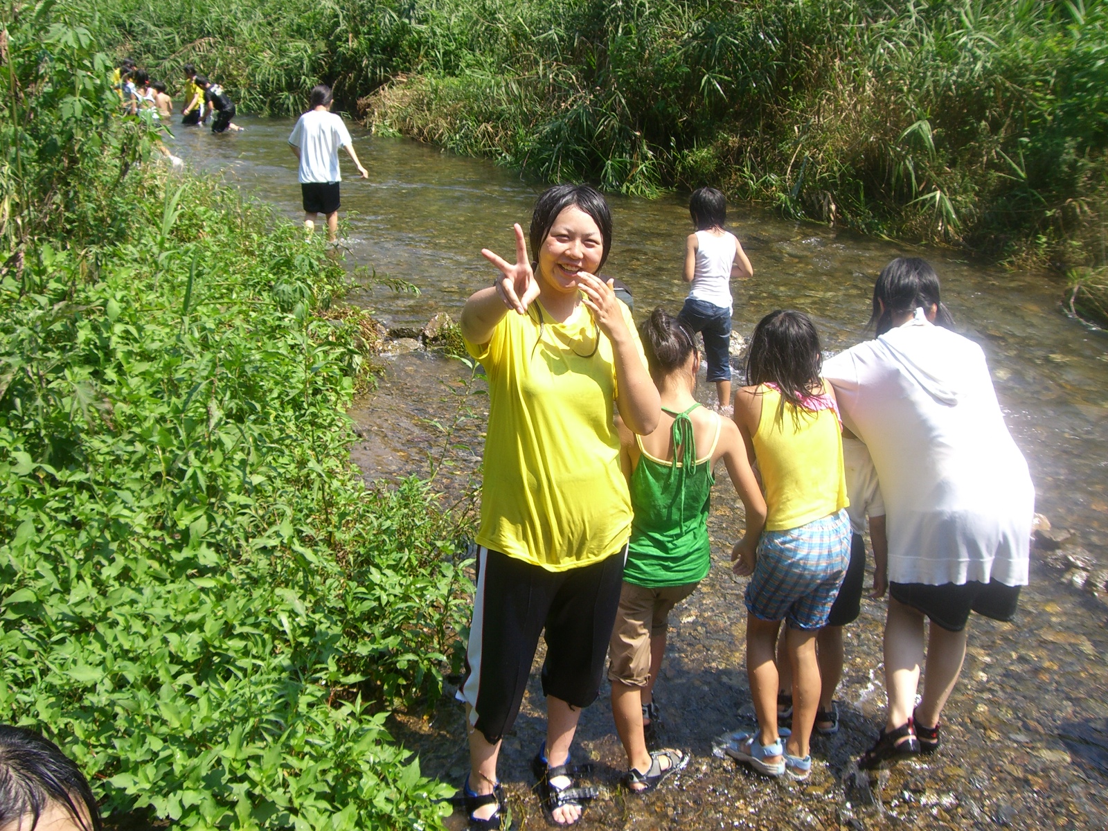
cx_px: 554
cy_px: 416
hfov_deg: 49.0
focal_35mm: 38
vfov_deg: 37.7
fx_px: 1216
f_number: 4.3
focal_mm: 6.2
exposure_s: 1/250
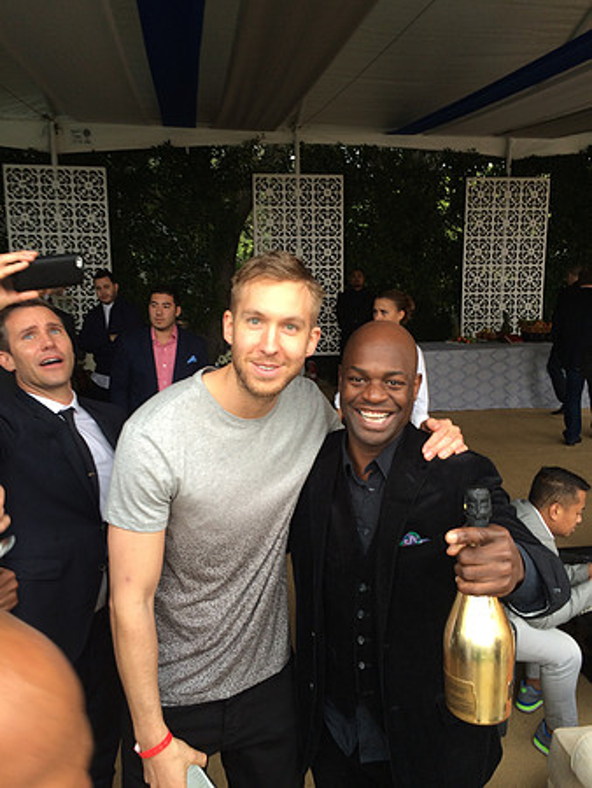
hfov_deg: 48.3
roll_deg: +0.4
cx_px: 296
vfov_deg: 61.6
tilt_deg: -9.4
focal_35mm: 29
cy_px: 394
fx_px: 661
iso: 50
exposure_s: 1/60
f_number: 2.2
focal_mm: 4.15
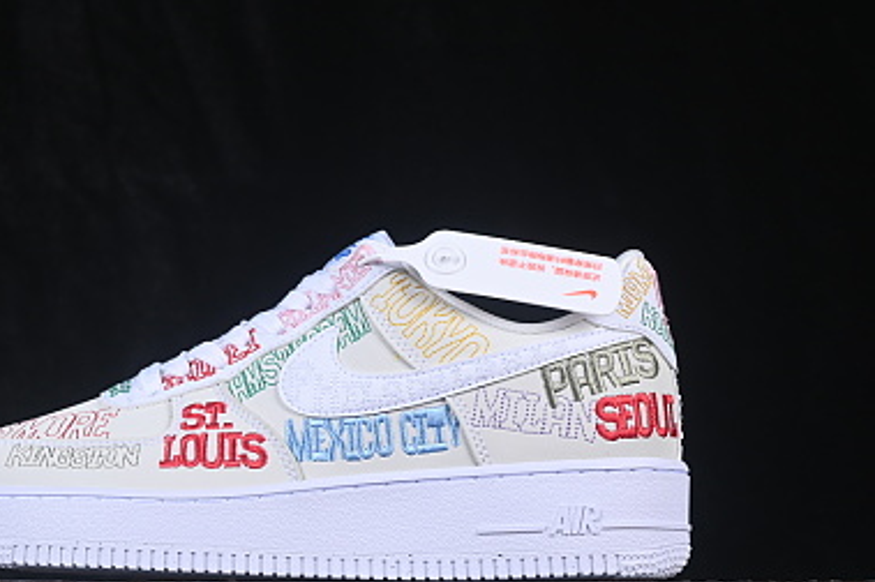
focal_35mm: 99
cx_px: 307
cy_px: 341
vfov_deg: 13.8
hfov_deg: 20.6
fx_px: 2404
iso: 160
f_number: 8
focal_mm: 50
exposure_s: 1/80
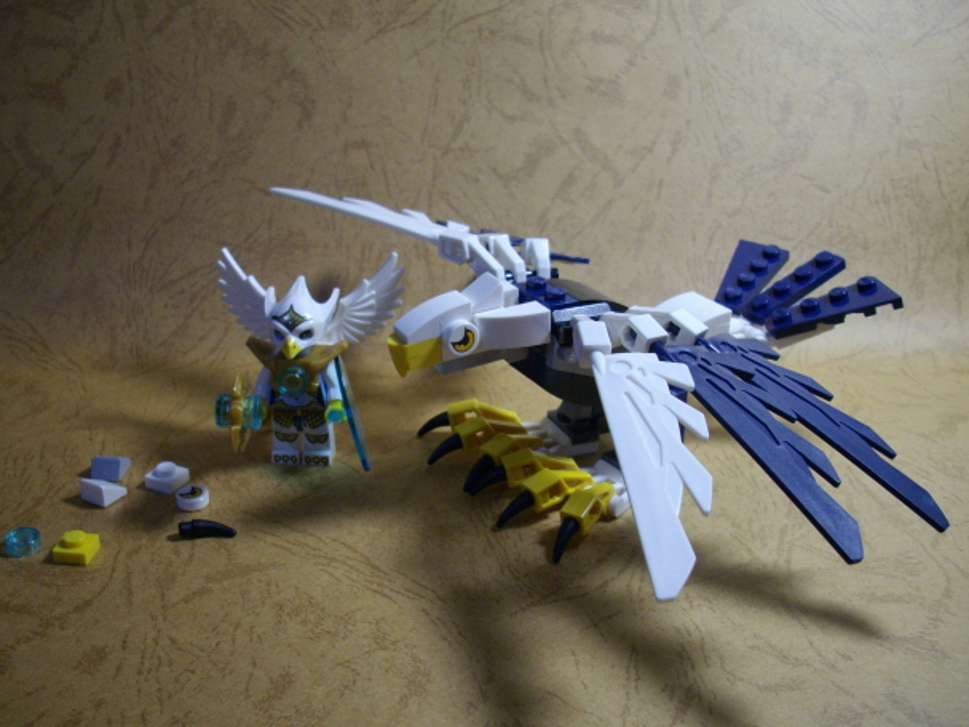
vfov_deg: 36.8
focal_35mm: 39
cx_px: 460
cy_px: 375
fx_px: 1092
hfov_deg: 47.9
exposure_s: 1/50
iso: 166
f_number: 2.8
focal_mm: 6.2
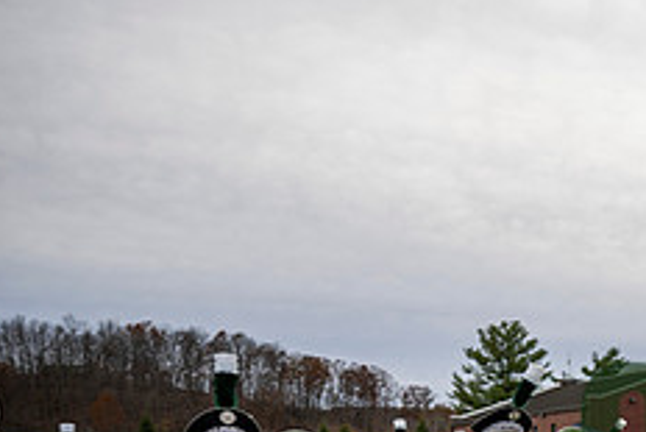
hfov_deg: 28.6
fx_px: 1077
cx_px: 791
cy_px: 495
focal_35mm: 60
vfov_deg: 21.3
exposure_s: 1/500
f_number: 2.8
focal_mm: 24
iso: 125
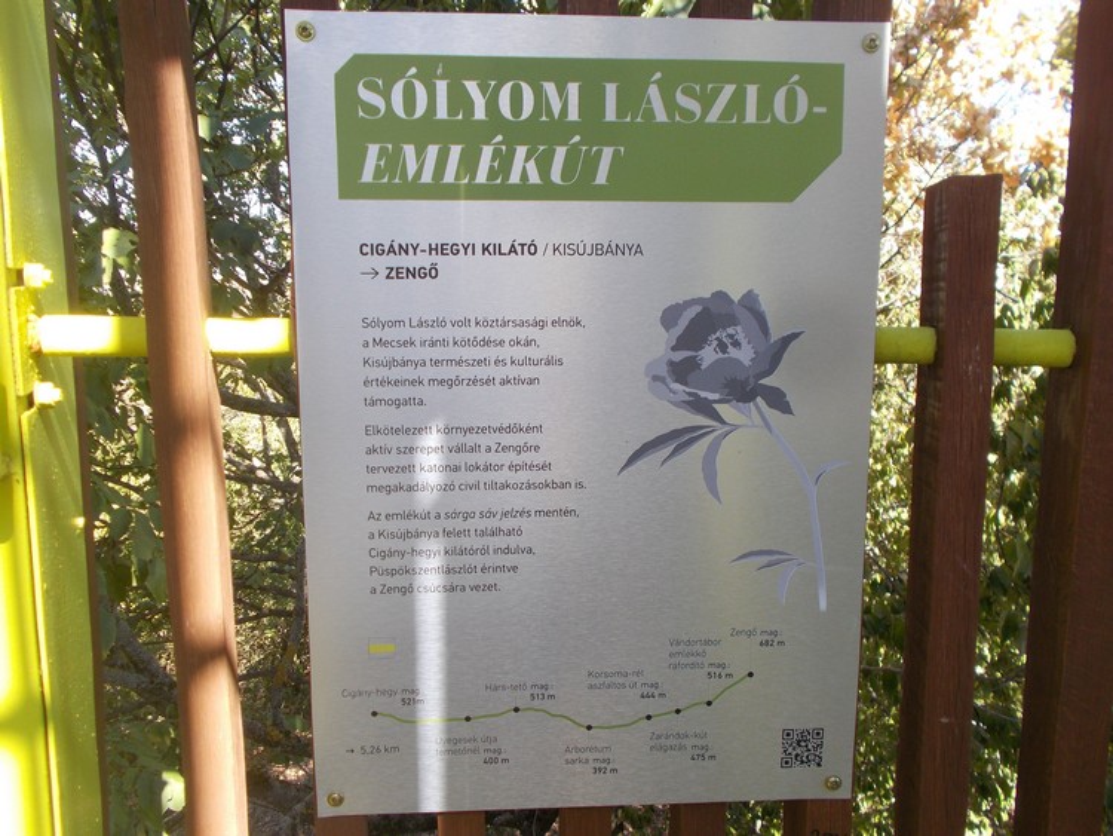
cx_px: 556
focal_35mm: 30
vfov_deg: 46.8
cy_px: 418
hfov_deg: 59.9
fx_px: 965
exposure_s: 1/100
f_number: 3.4
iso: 80
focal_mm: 5.3
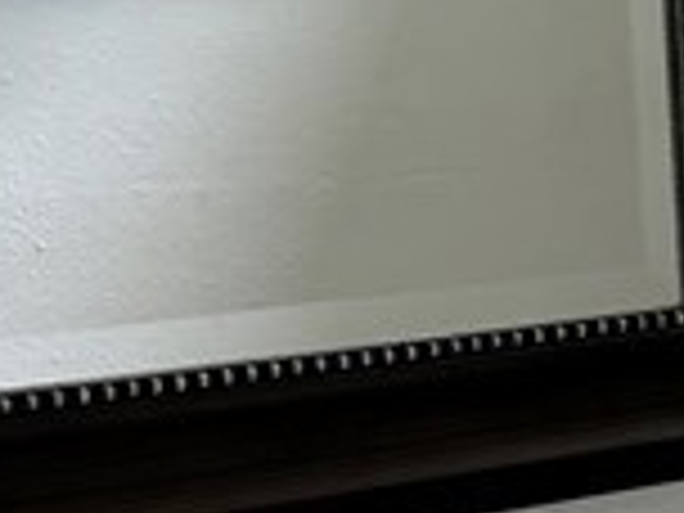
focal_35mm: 175
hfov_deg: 9.7
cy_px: 459
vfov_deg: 8.5
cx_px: 1742
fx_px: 3458
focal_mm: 5.7
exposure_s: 1/121
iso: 32
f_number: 1.5
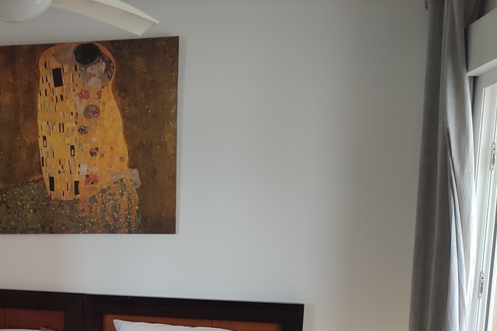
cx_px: 37
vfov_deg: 25.7
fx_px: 704
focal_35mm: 51
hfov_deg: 36.2
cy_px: 292
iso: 216
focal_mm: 6.04
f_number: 1.9
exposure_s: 1/33
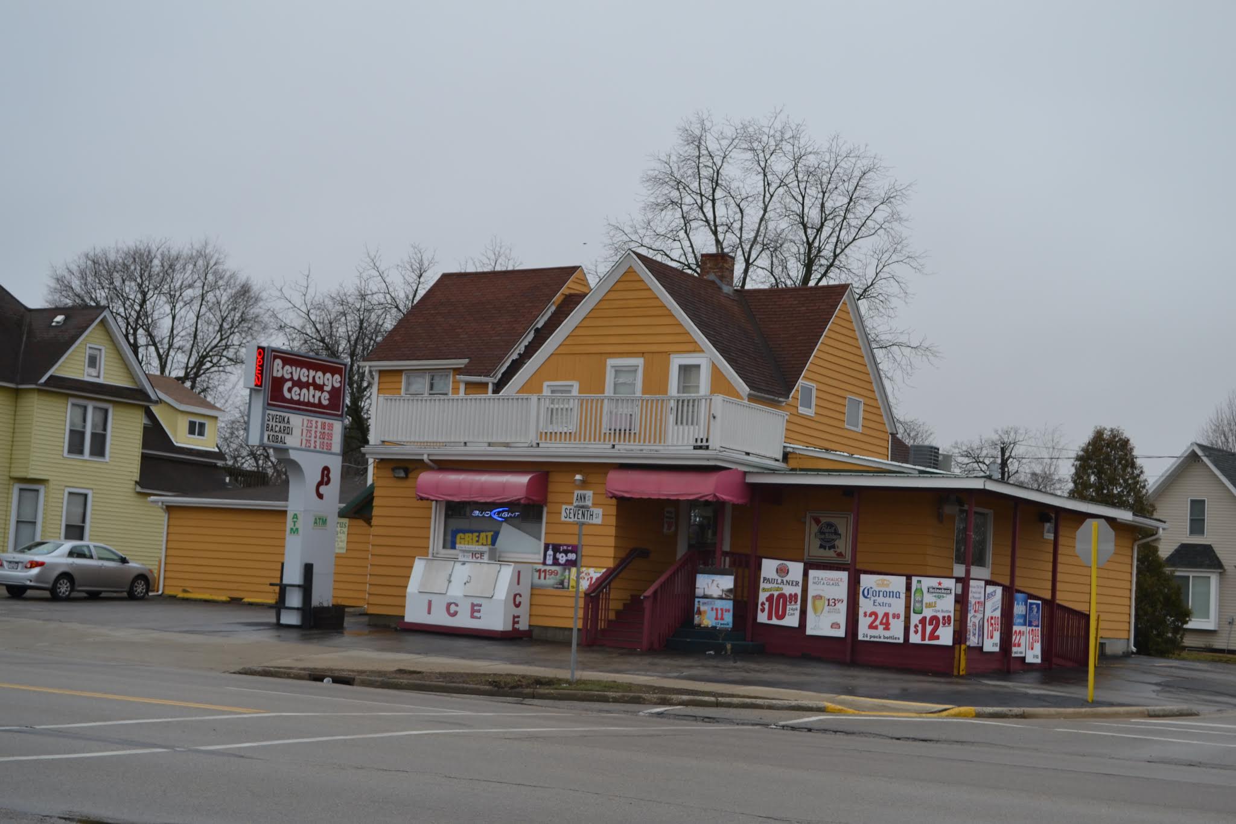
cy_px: 412
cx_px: 618
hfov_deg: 36.9
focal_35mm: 54
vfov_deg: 25.1
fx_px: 1854
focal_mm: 36
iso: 180
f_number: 5.6
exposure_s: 1/125
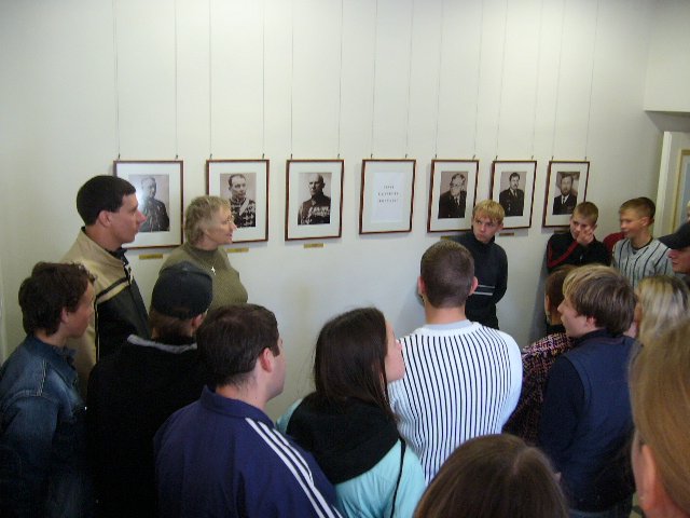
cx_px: 345
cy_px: 259
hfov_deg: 52.6
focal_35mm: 35
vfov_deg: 40.7
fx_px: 698
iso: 200
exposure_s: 1/15
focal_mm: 5.8
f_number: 2.8
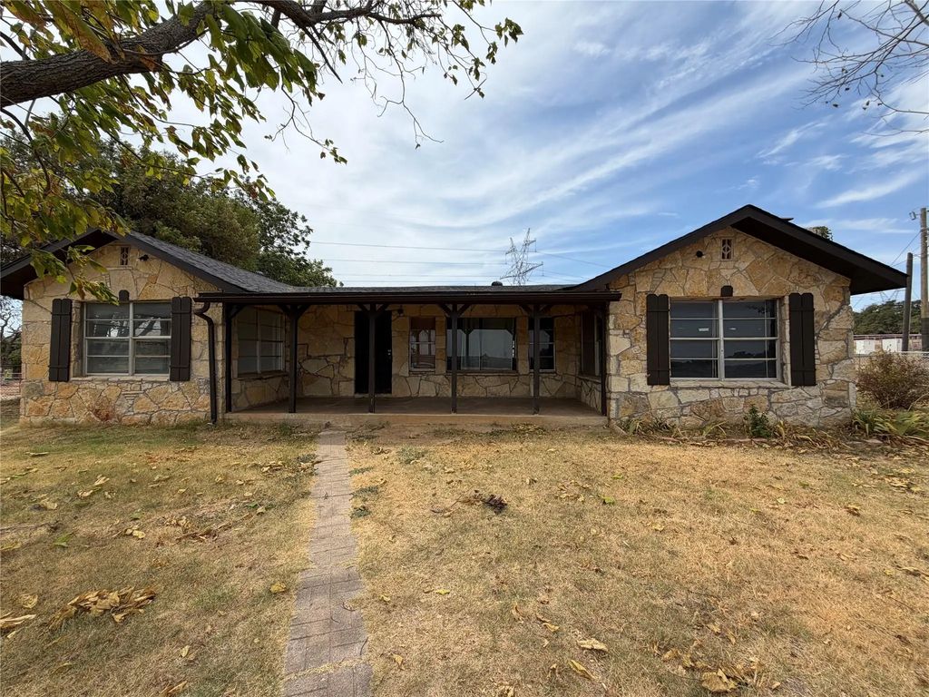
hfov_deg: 102.1
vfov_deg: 85.7
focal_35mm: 14
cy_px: 348
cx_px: 464
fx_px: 376
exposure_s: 1/955
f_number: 2.2
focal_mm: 2.22
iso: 20
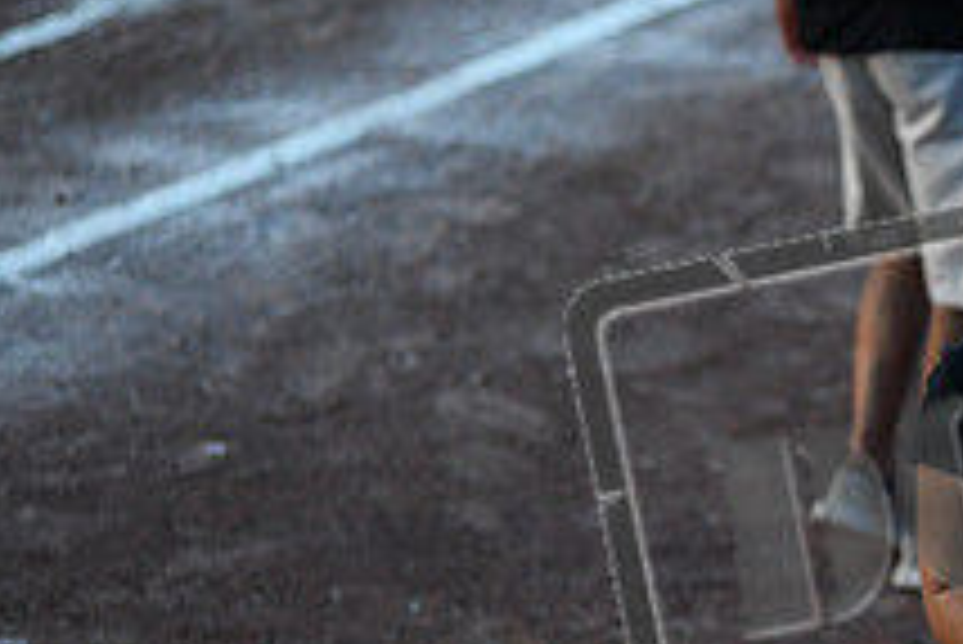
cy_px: 394
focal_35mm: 352
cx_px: 1143
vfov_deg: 3.9
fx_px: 9422
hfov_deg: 5.8
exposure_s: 1/2000
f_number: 2.8
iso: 1600
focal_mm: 130
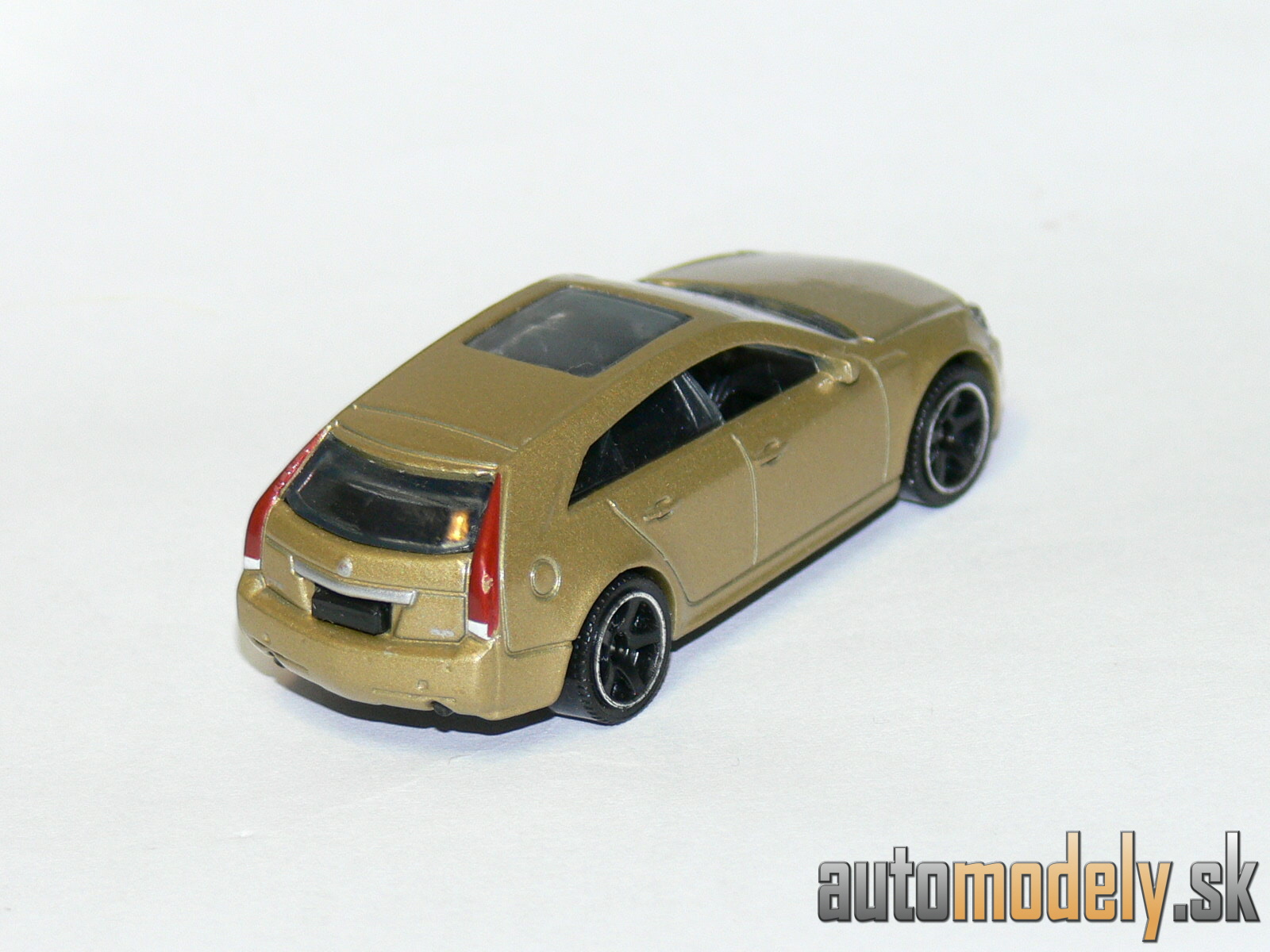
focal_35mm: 186
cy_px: 476
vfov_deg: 8.0
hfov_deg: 10.6
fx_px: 6824
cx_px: 635
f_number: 3.6
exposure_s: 1/30
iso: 100
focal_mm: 24.7
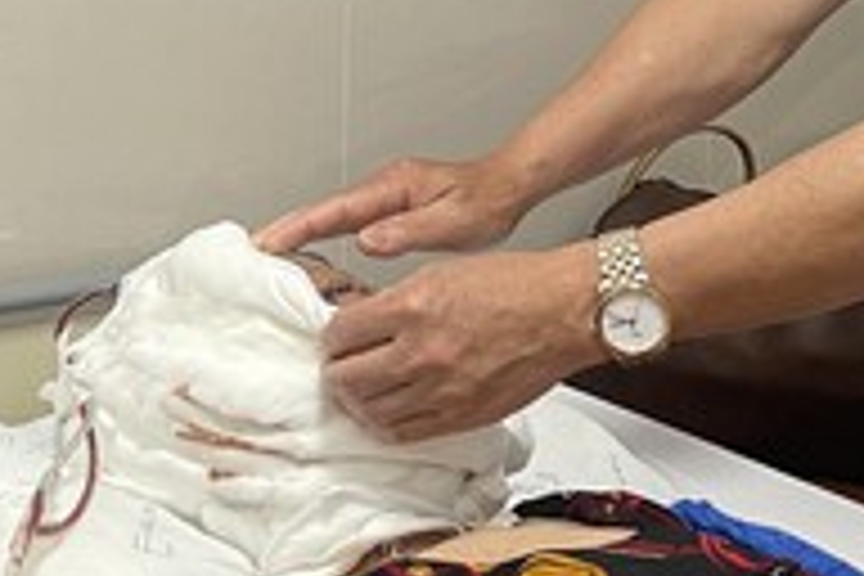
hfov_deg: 20.4
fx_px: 2376
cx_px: 693
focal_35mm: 99
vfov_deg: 13.8
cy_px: 194
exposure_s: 1/50
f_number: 1.6
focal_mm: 5.1
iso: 125
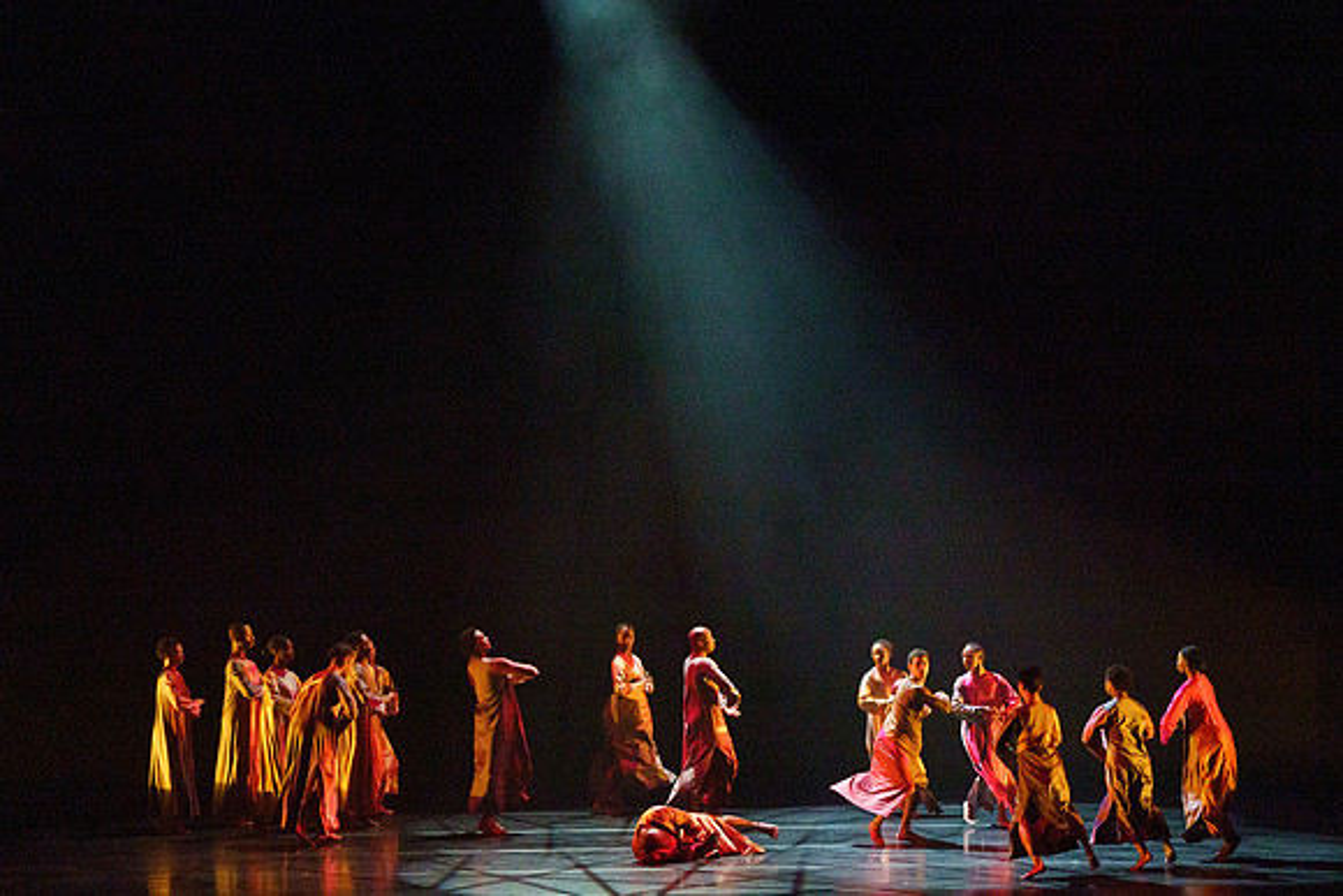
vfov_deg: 11.7
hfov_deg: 17.5
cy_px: 395
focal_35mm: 117
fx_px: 4367
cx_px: 652
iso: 5000
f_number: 5.6
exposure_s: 1/250
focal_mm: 100
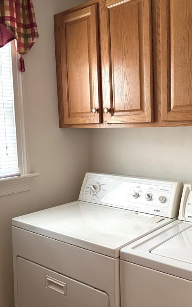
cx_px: 119
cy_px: 149
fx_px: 293
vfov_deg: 55.3
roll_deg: +1.7
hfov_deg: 36.1
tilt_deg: -4.8
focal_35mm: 35
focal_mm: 6.76
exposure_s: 1/60
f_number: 1.78
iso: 250
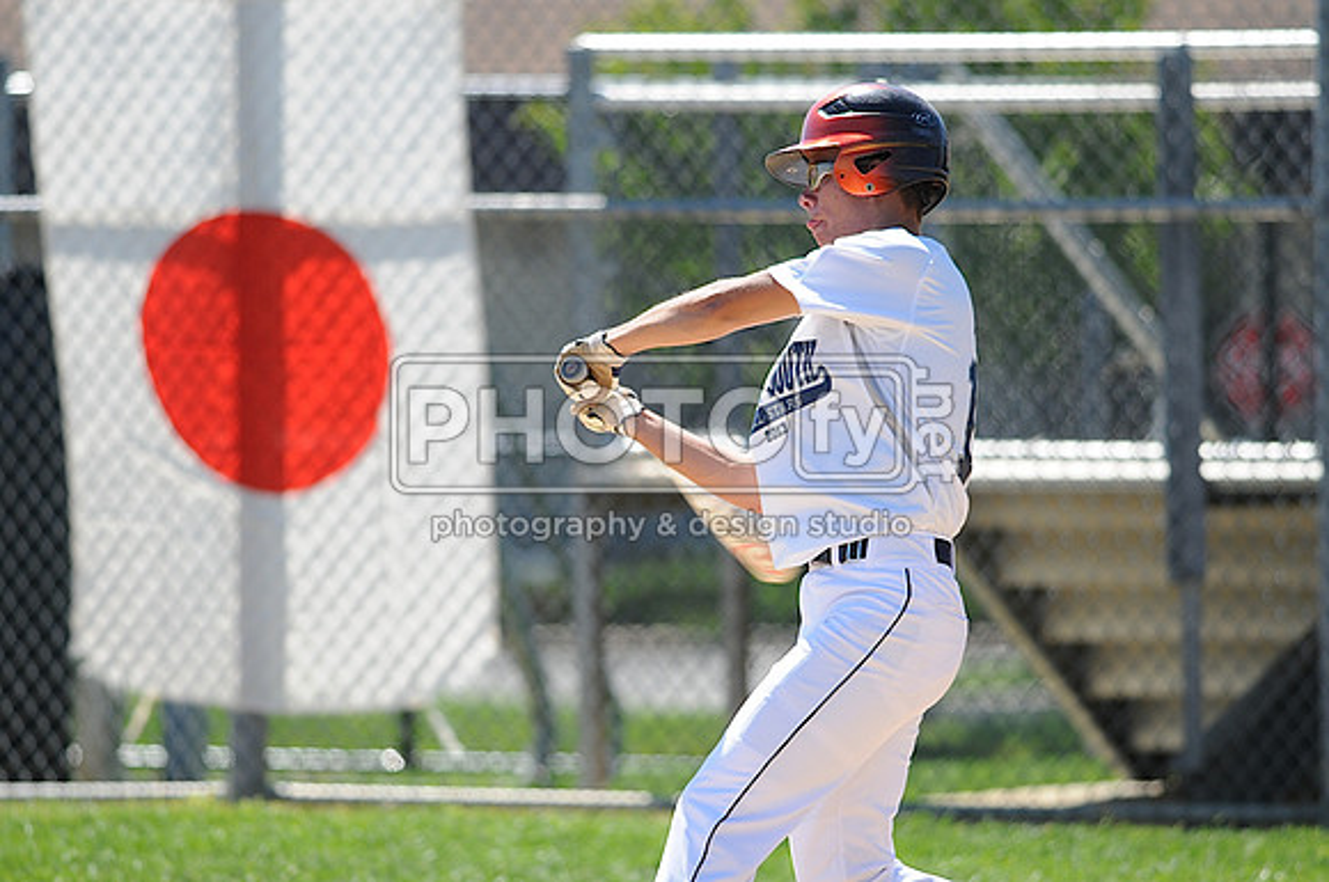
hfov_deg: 4.6
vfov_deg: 3.0
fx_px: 16589
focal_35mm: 450
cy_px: 441
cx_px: 664
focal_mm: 300
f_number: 4
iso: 200
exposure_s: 1/1000
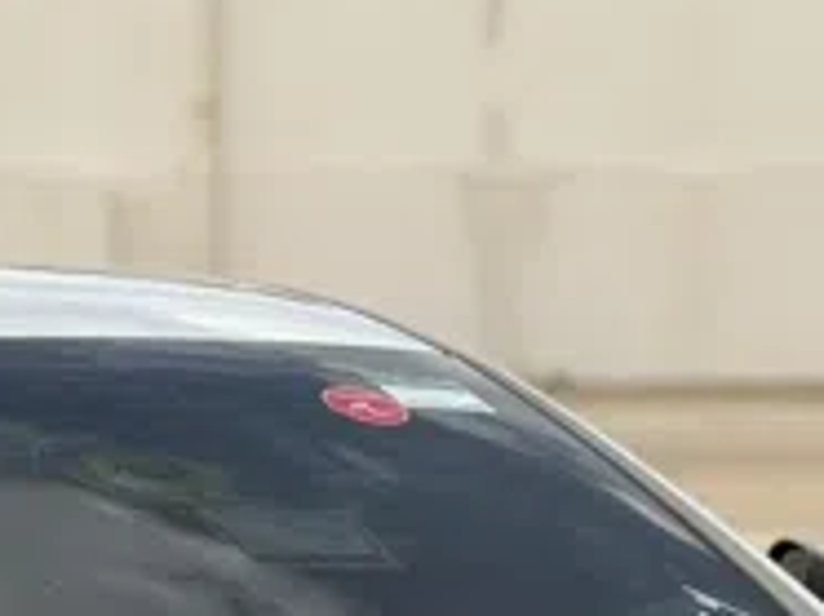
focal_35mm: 414
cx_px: -27
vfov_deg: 3.6
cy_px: 510
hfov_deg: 4.8
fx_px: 9842
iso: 50
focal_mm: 15.66
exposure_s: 1/354
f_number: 2.8
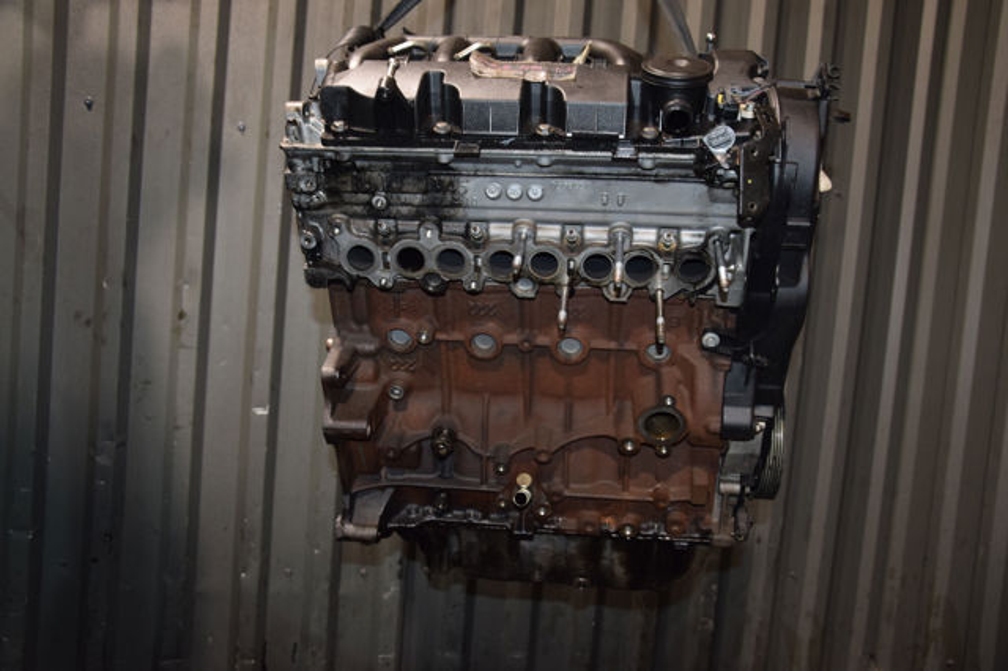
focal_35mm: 33
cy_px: 336
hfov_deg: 57.2
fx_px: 923
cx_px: 504
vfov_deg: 39.9
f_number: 5
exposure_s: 1/60
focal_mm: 22
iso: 800
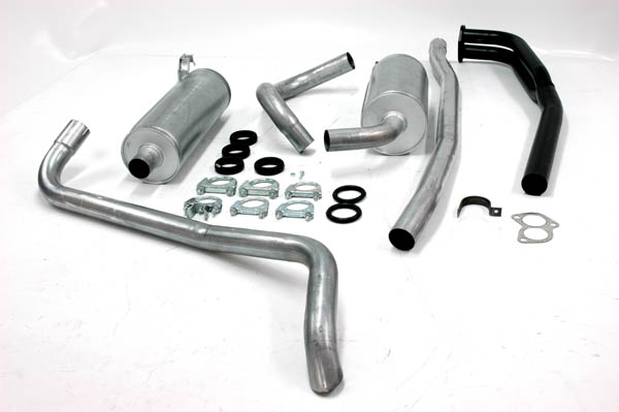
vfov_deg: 30.8
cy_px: 206
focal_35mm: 44
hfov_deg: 45.0
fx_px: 747
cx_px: 310
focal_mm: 29
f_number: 11
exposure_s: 1/4
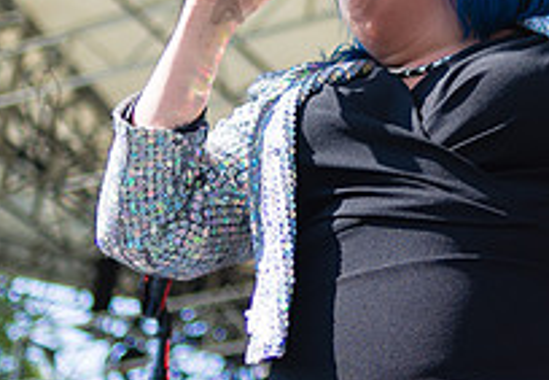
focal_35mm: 124
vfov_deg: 11.3
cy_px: 106
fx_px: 1913
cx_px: 480
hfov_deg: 16.2
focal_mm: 35
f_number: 2
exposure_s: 1/3200
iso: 200
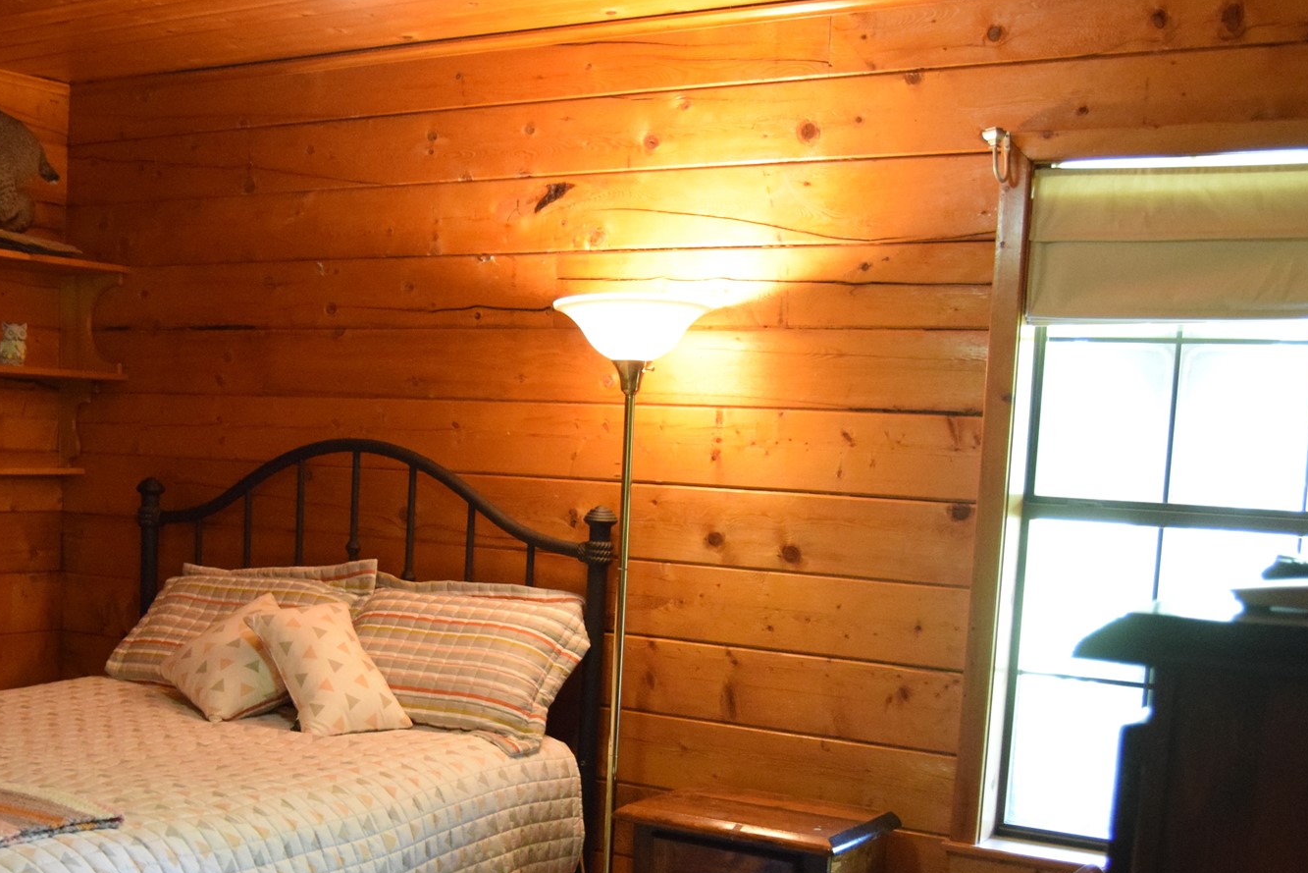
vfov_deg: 29.9
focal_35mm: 44
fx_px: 1599
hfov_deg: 43.7
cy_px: 677
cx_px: 409
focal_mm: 18
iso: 3600
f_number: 3.5
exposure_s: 1/60
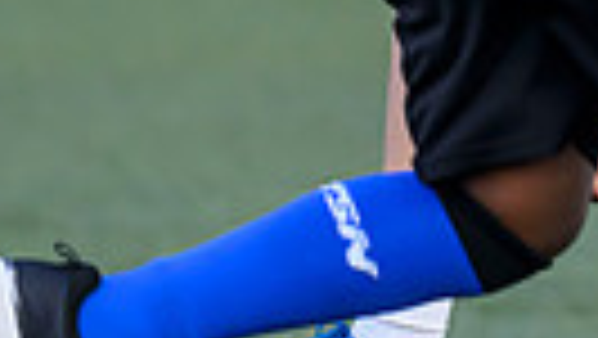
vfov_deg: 0.5
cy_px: -145
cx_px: 1155
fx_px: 37634
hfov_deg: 0.9
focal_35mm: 2372
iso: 500
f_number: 2.8
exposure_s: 1/2000
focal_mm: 400
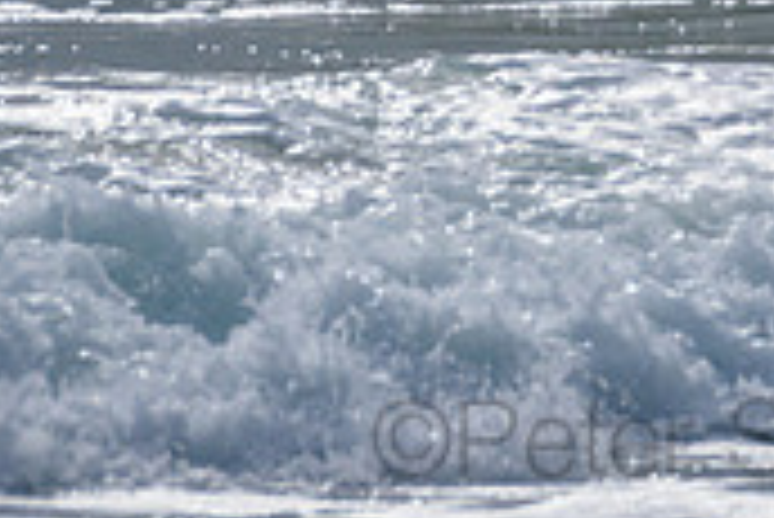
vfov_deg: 0.7
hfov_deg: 1.0
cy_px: -505
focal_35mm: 2066
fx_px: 44455
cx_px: 1015
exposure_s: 1/2000
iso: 800
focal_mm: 500
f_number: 14
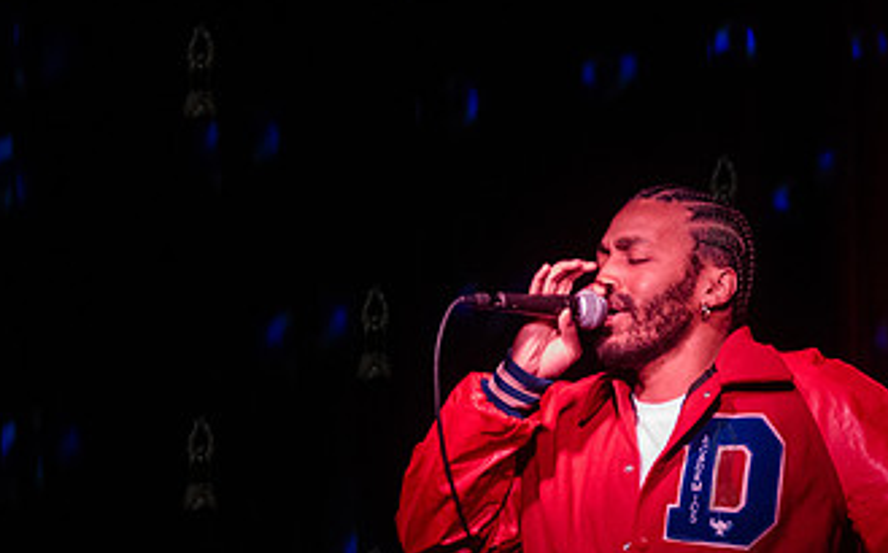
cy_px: 399
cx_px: 628
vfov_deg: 7.0
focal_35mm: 186
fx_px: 4498
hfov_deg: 11.3
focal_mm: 92
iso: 8000
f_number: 2.8
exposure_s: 1/250
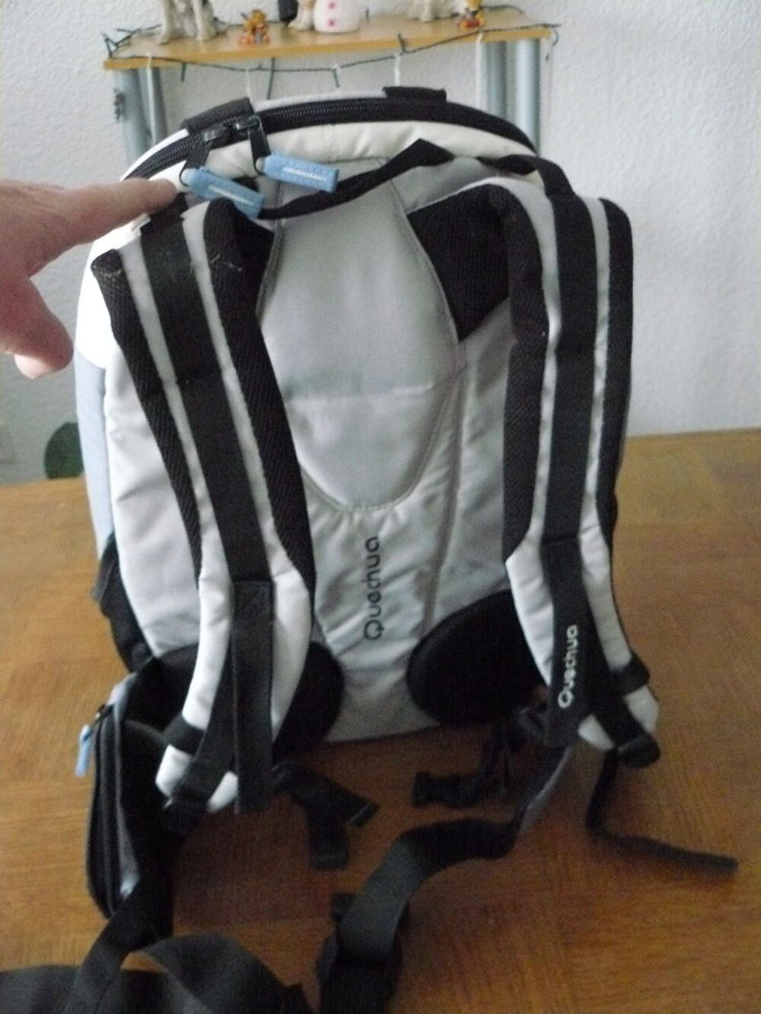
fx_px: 1055
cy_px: 507
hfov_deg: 39.7
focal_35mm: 36
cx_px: 380
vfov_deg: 51.4
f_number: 2.8
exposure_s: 1/13
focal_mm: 6
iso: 800
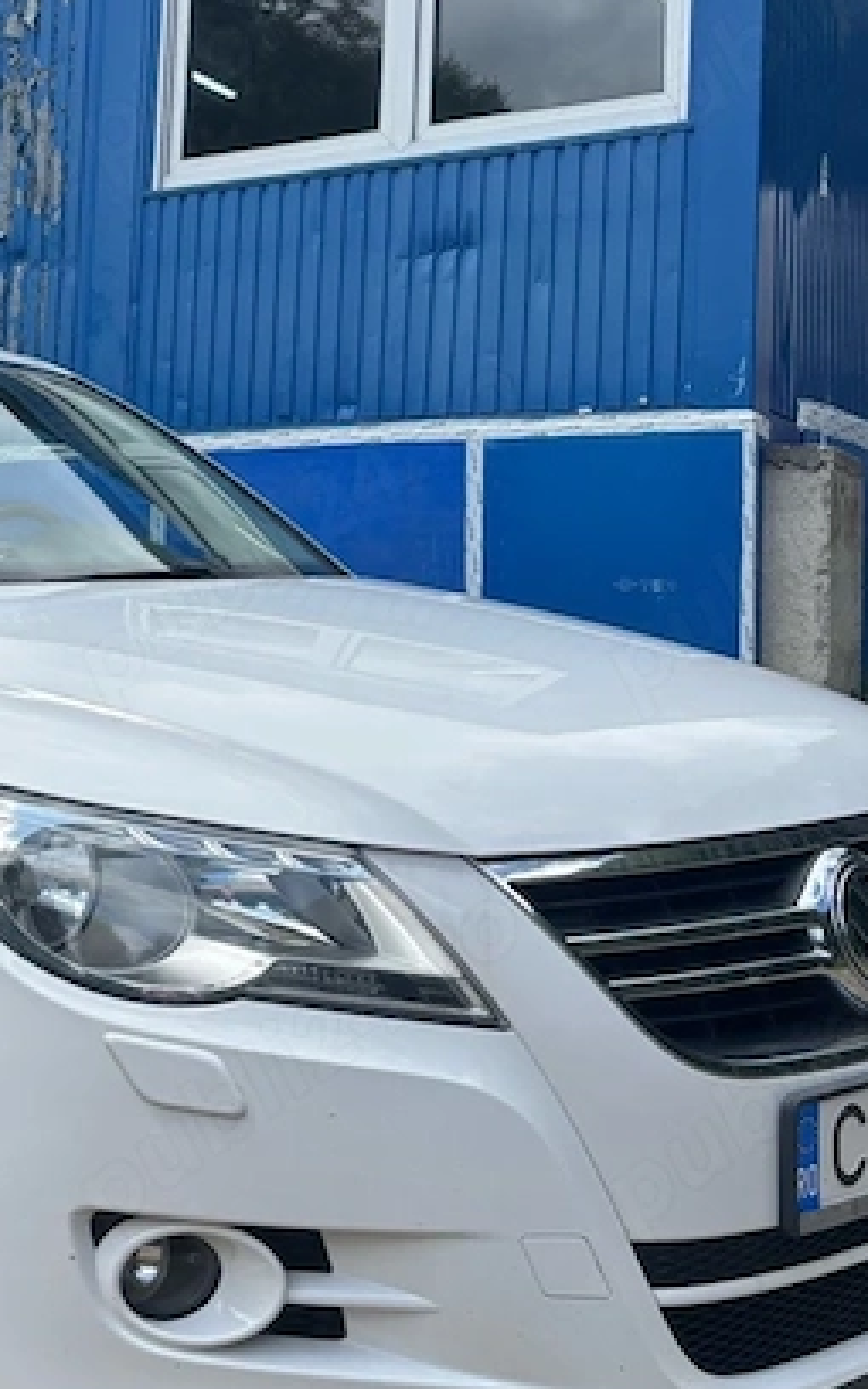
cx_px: -95
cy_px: 613
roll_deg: -4.0
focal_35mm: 54
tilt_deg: +1.9
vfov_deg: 37.5
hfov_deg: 22.6
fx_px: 2044
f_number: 1.6
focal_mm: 5.96
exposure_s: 1/1949
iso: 50
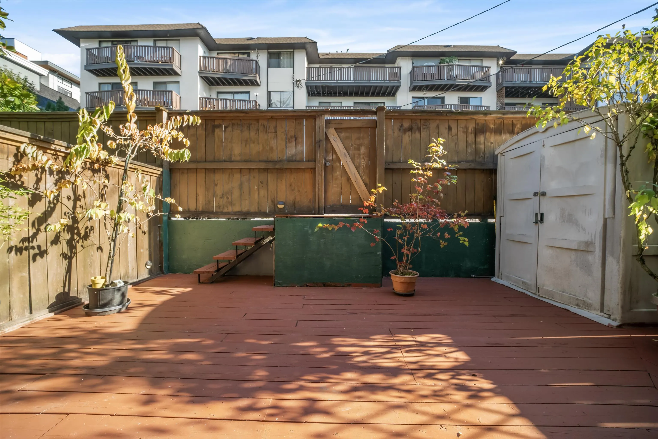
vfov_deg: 83.3
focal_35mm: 14
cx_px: 329
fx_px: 247
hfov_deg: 106.3
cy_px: 220
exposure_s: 1/13
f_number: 9
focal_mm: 9
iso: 250
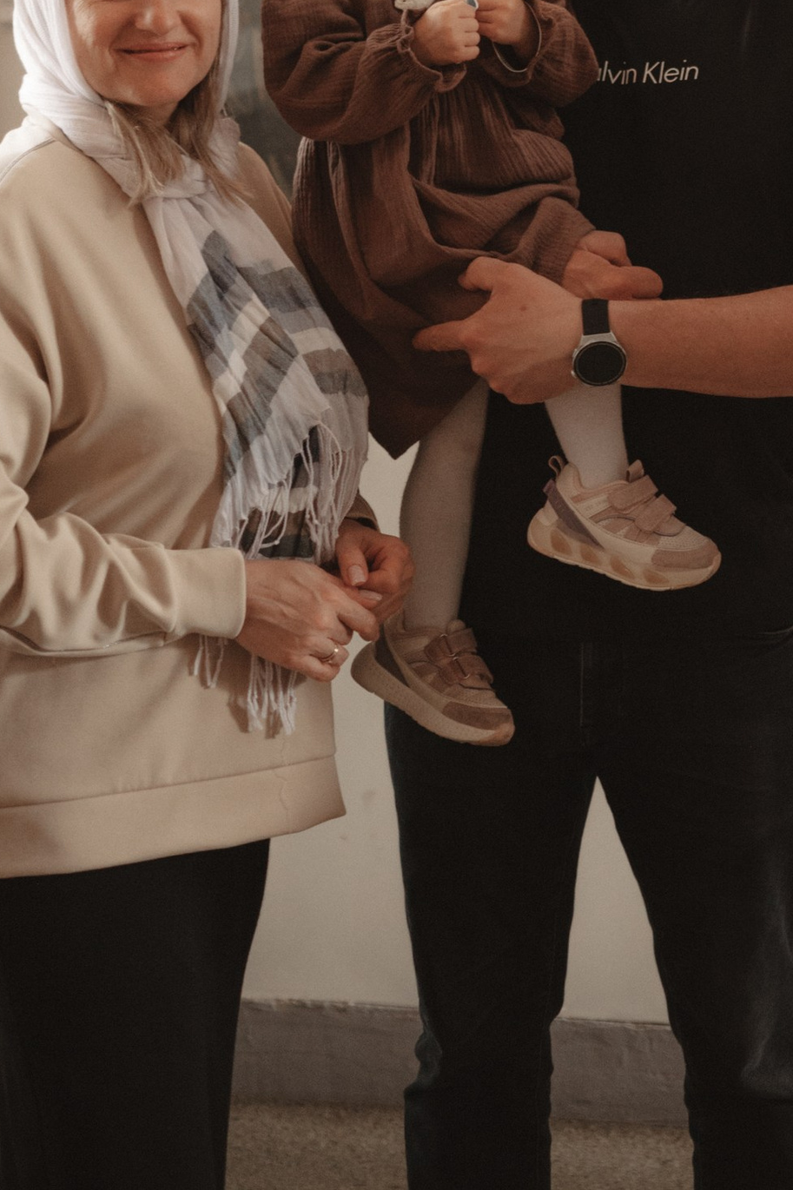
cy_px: 7
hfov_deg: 13.7
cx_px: 890
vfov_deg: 20.2
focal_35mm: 98
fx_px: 3239
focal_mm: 35
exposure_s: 1/200
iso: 640
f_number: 1.8
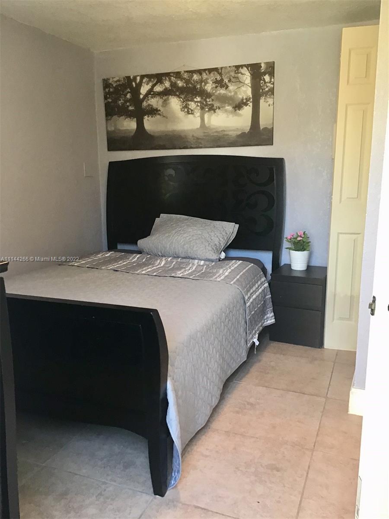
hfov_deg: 45.4
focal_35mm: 31
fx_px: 464
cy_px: 260
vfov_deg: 58.4
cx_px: 194
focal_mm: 3.3
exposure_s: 1/30
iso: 80
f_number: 2.4
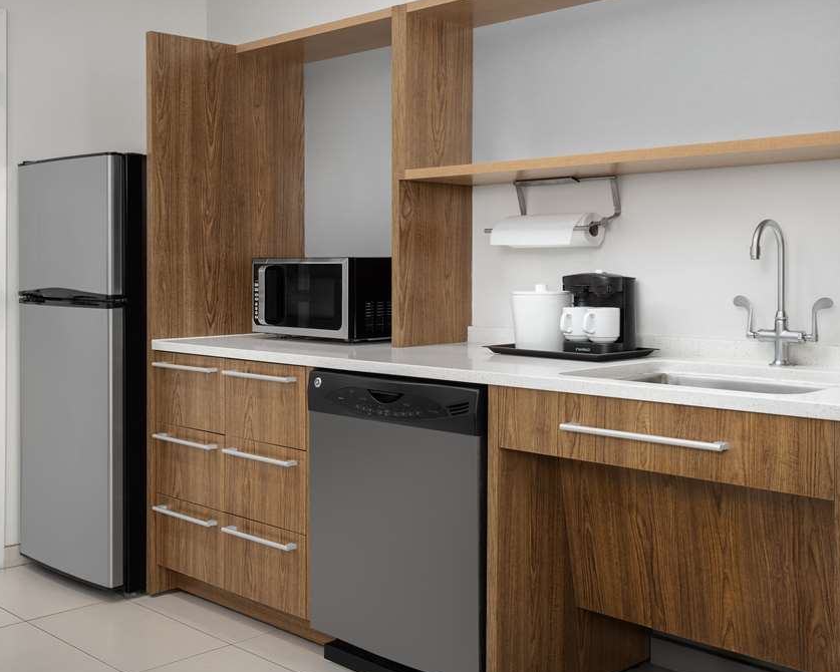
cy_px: 338
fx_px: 970
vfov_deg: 38.2
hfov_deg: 46.7
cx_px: 476
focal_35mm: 39
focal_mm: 34
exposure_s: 1/250
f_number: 11
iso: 400
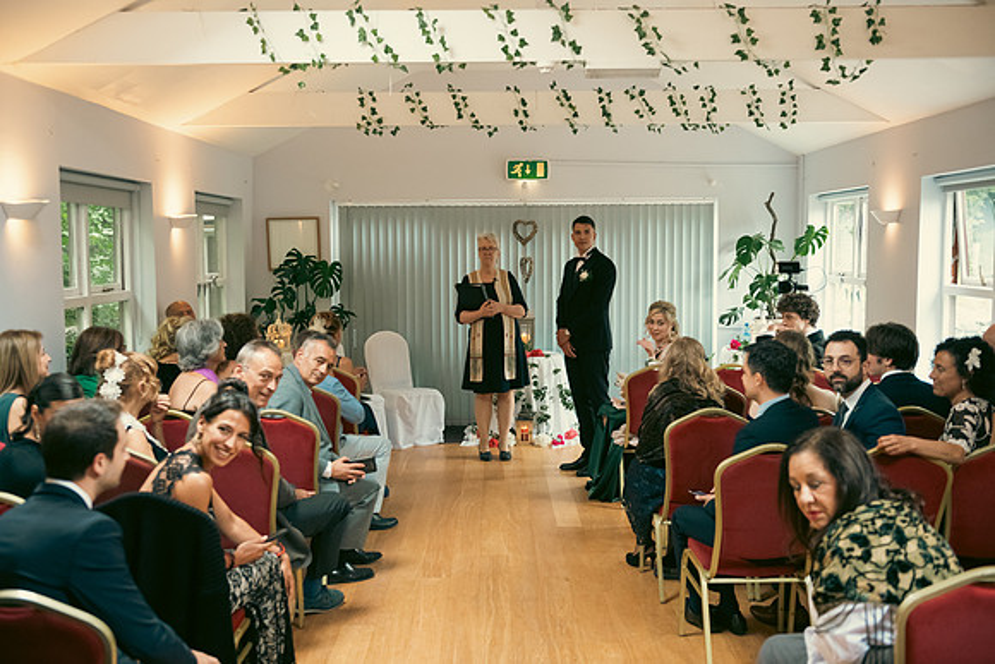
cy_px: 332
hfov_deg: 50.7
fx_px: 1050
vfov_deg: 35.1
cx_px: 498
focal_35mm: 38
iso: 1000
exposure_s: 1/160
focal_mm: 38
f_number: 3.5
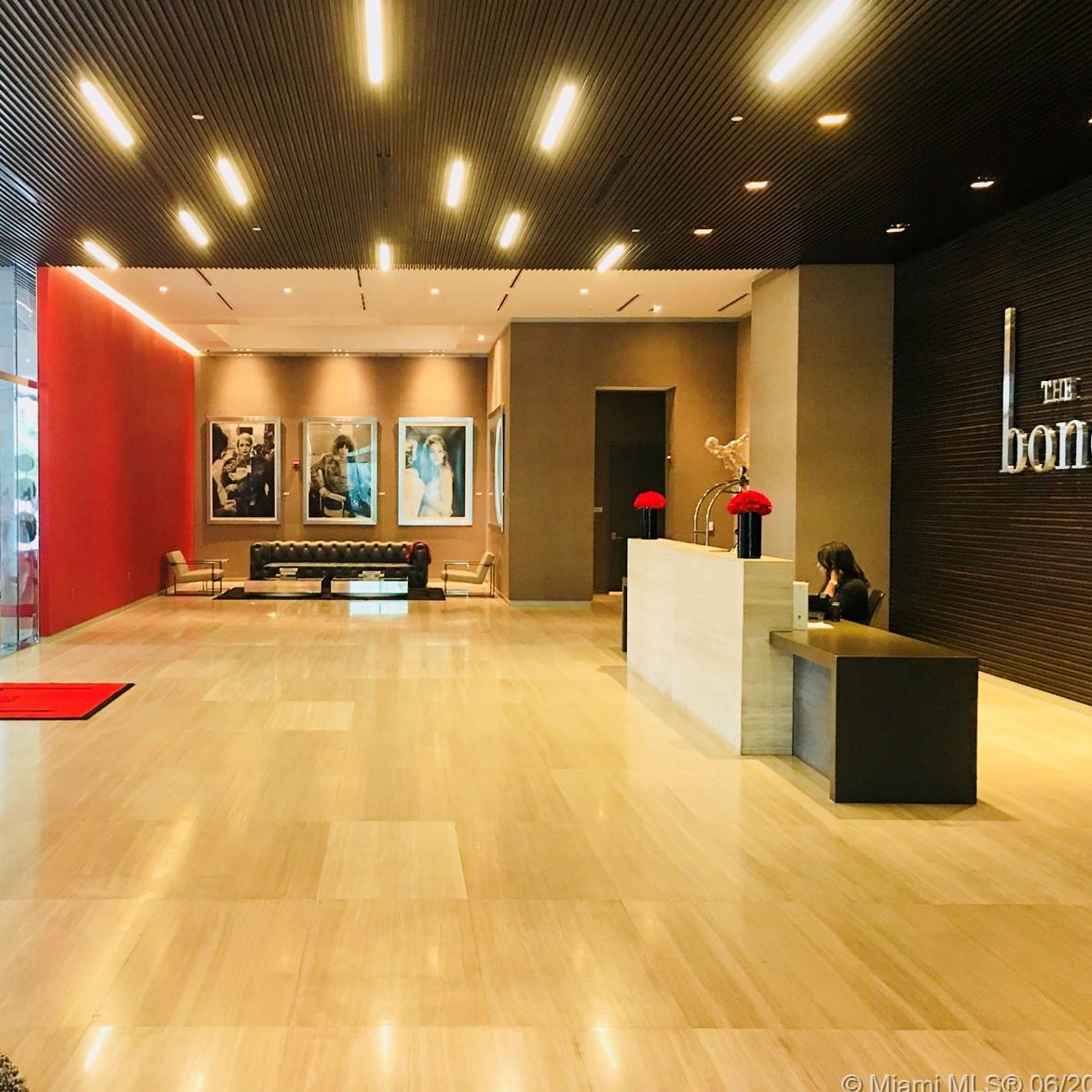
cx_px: 399
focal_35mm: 35
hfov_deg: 46.7
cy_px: 545
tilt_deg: -1.1
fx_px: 1249
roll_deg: -0.5
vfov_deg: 47.2
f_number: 2.2
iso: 64
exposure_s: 1/15
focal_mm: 4.15
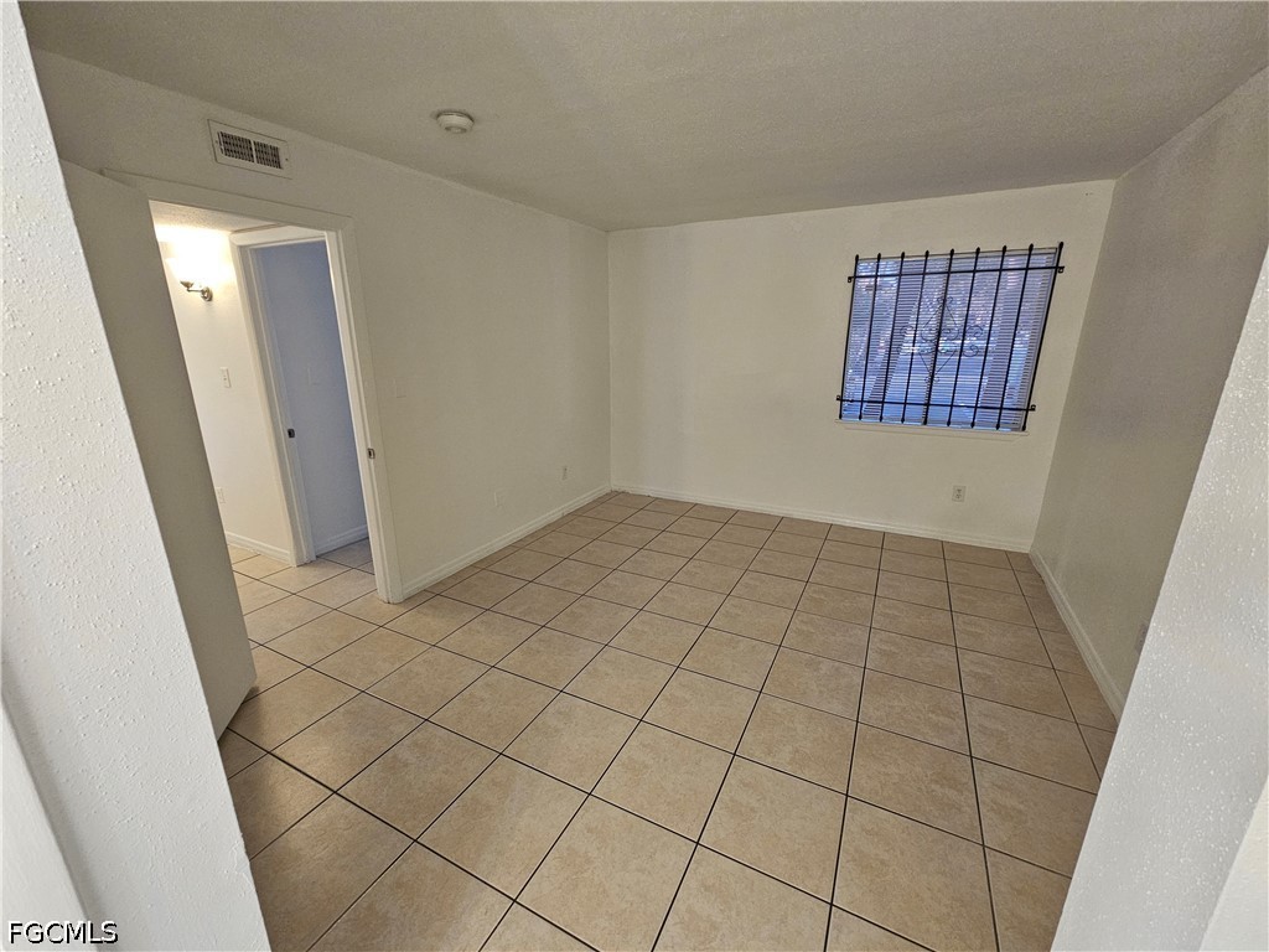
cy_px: 476
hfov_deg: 106.2
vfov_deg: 89.9
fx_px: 477
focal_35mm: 13
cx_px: 634
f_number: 2.2
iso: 320
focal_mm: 2.2
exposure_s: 1/60
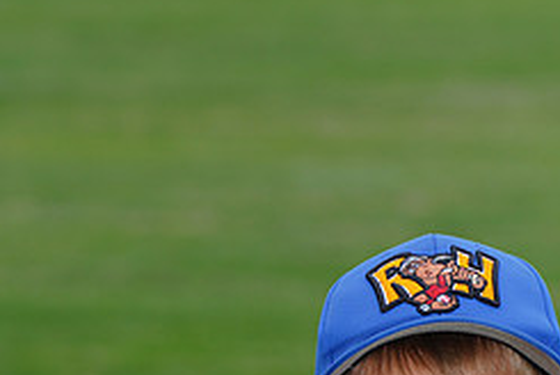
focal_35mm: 466
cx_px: 349
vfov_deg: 2.9
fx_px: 7257
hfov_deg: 4.4
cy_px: 631
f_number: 9
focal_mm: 197
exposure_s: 1/200
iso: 160
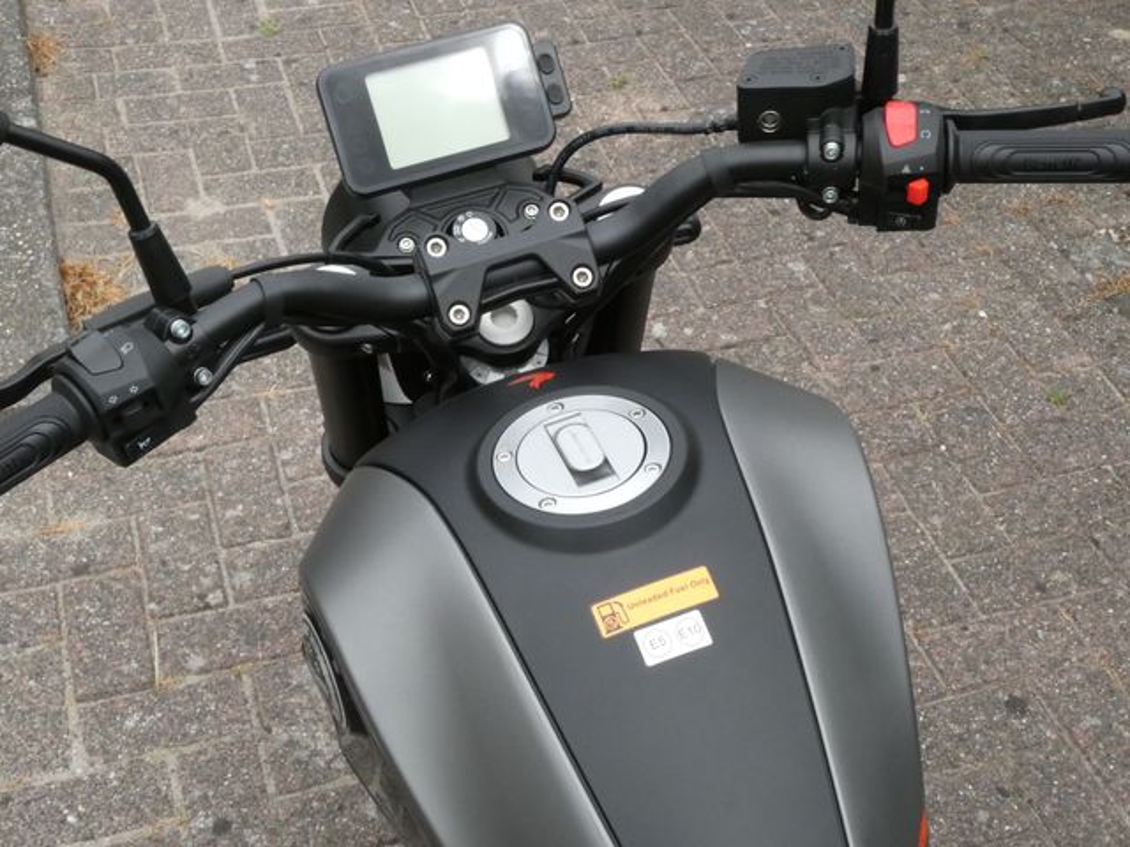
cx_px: 565
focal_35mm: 48
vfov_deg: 30.3
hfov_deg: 39.7
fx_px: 1567
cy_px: 424
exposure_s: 1/1000
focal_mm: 8.6
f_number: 8
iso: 800
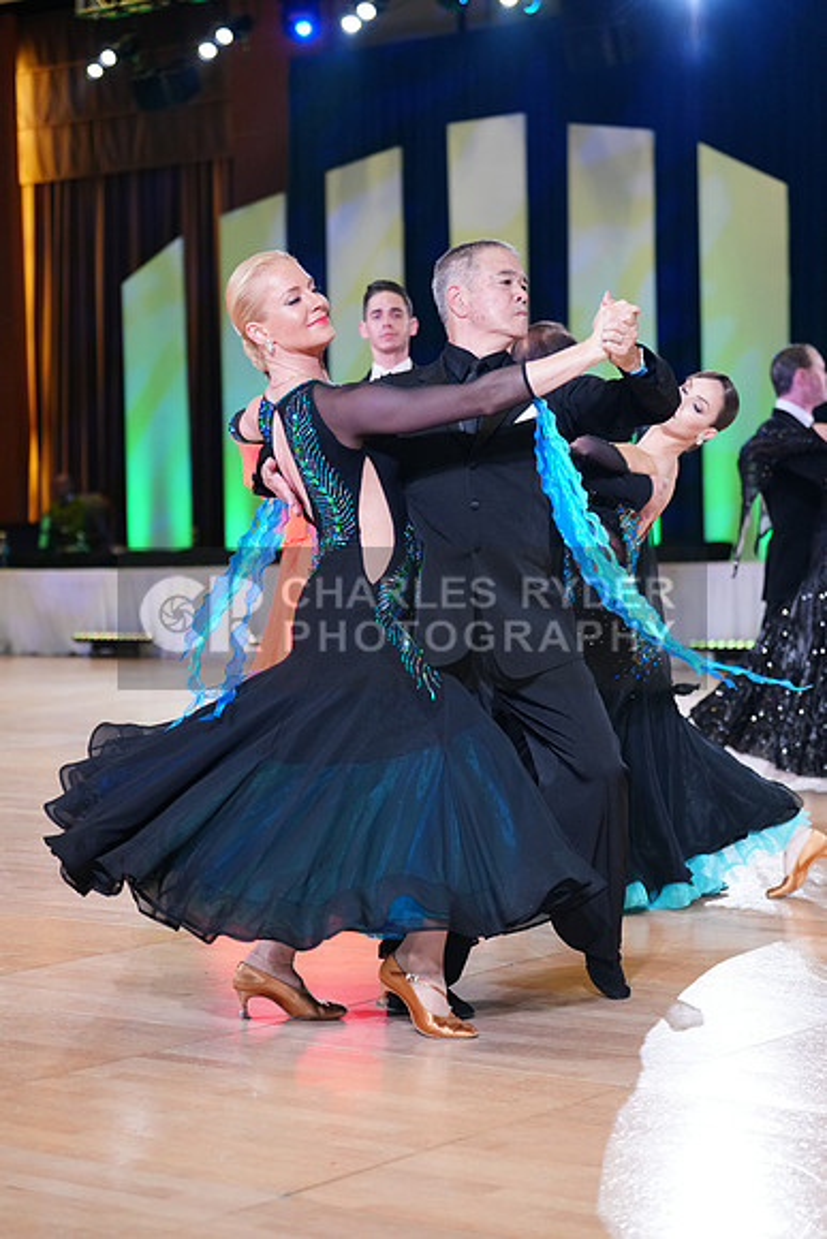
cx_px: 414
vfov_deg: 26.6
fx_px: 2617
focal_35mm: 76
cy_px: 620
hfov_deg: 18.0
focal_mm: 76
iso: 2000
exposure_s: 1/400
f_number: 2.8
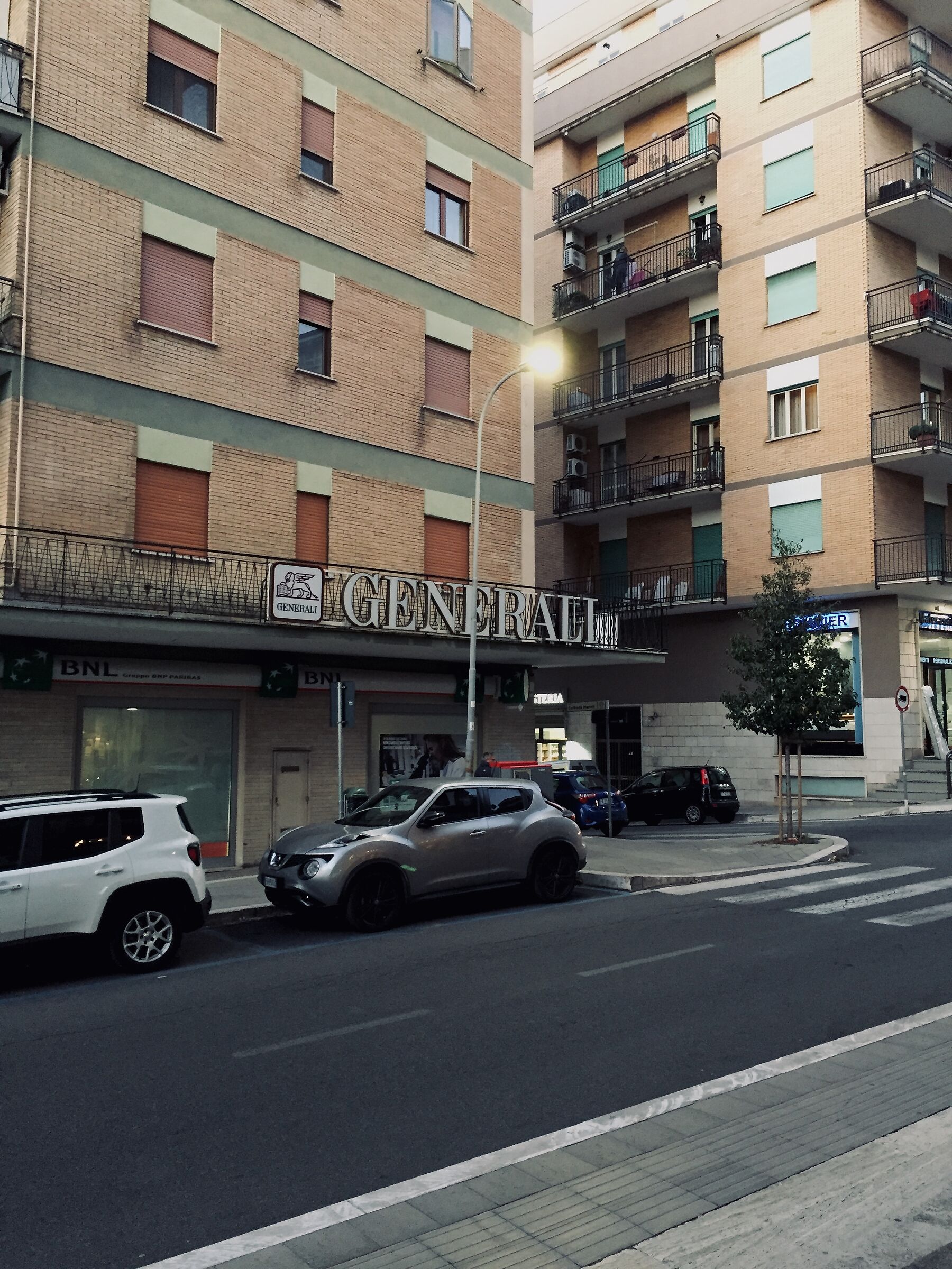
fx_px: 1063
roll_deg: +1.1
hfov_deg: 48.2
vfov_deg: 61.7
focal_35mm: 29
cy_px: 634
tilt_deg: +7.9
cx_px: 476
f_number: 2.2
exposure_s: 1/33
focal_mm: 4.15
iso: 320
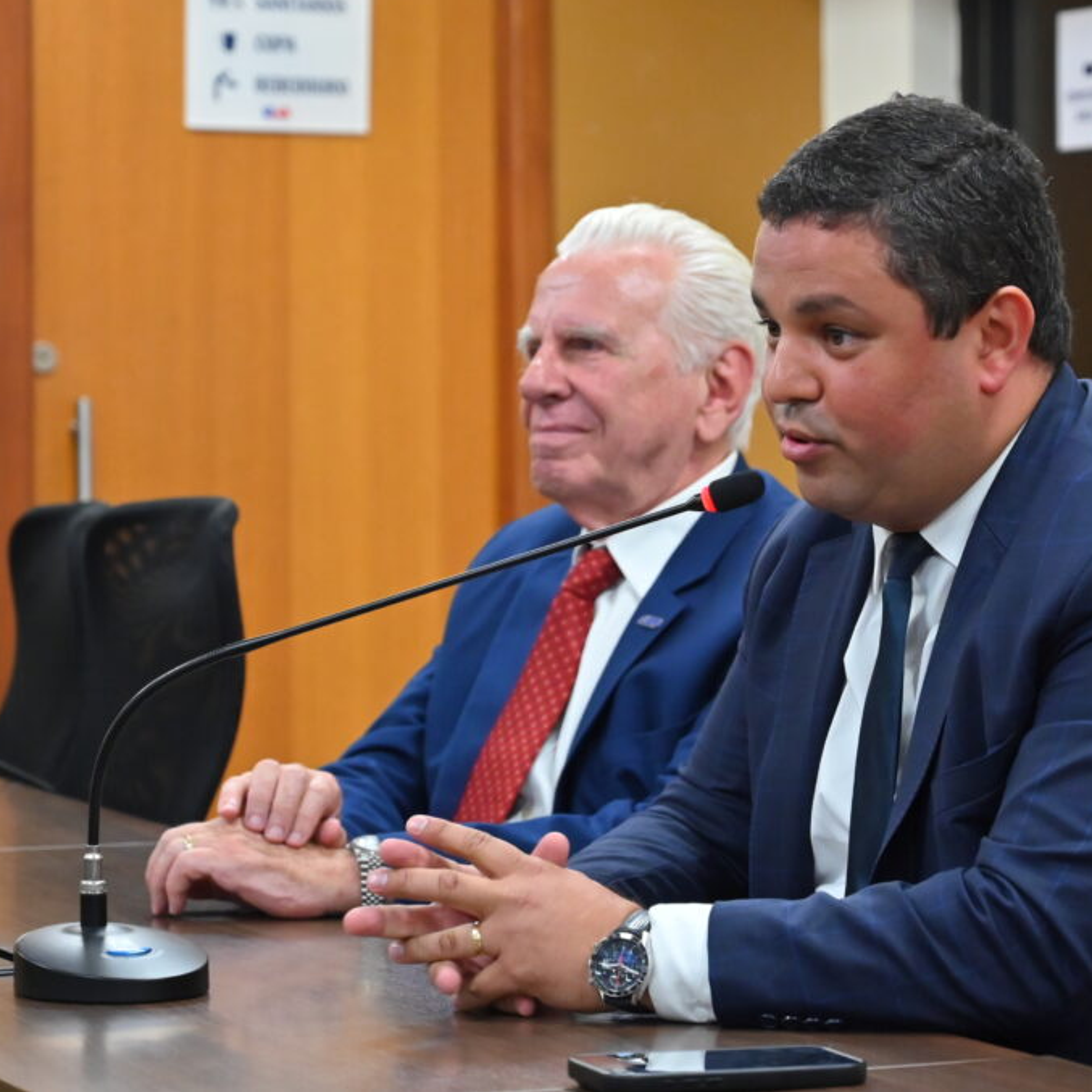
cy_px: 543
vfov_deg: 12.9
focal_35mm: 135
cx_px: 800
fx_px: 4818
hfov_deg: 12.9
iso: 2000
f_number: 4
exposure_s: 1/160
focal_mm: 70
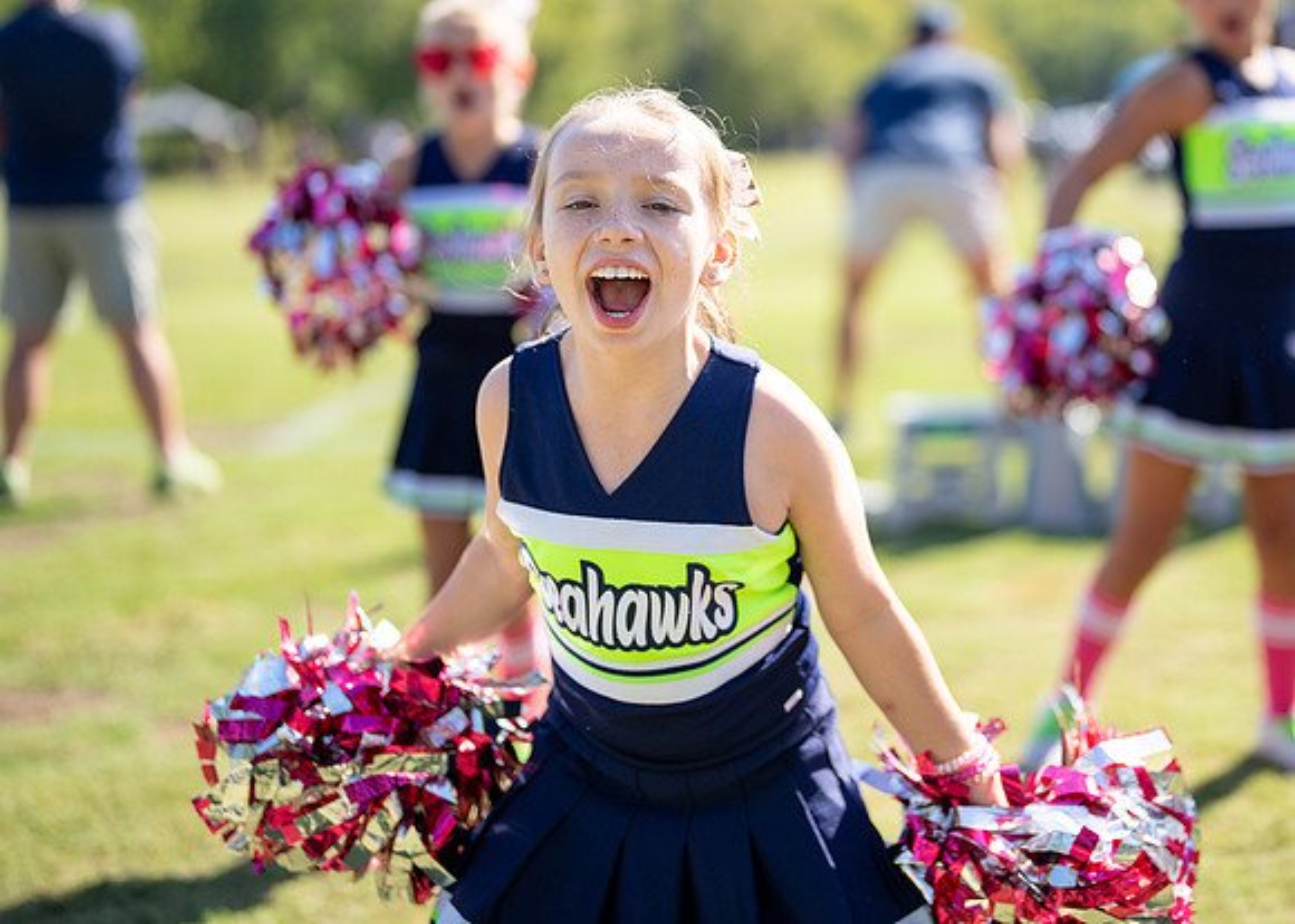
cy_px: 345
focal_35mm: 66
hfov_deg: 29.7
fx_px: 2424
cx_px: 839
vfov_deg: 21.5
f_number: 1.2
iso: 250
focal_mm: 50
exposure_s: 1/10000
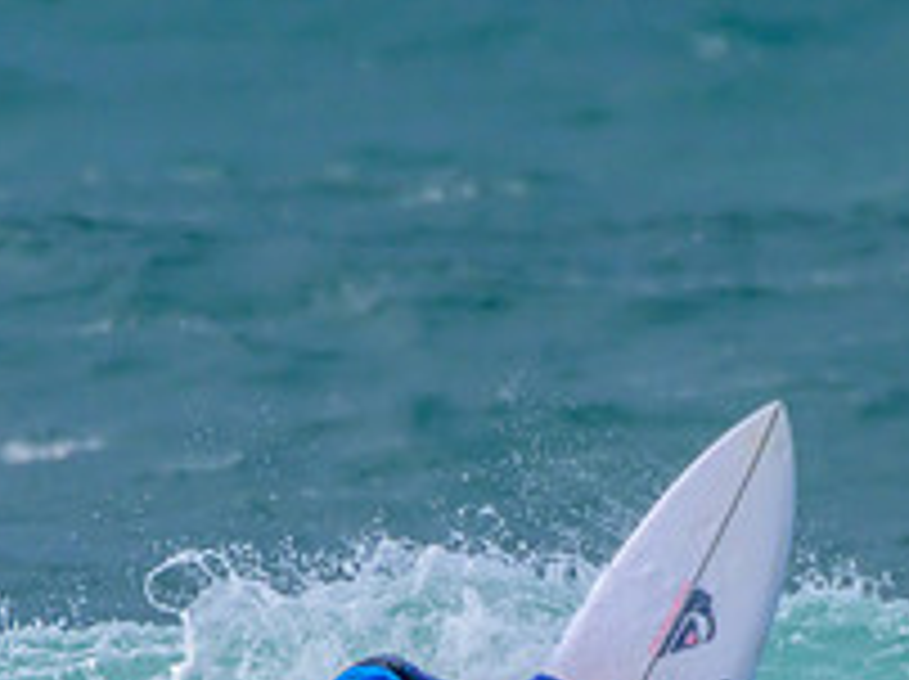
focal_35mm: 2766
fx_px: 72548
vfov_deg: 0.5
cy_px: 795
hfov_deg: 0.7
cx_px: 693
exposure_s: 1/2500
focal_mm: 1000
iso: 1100
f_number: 11
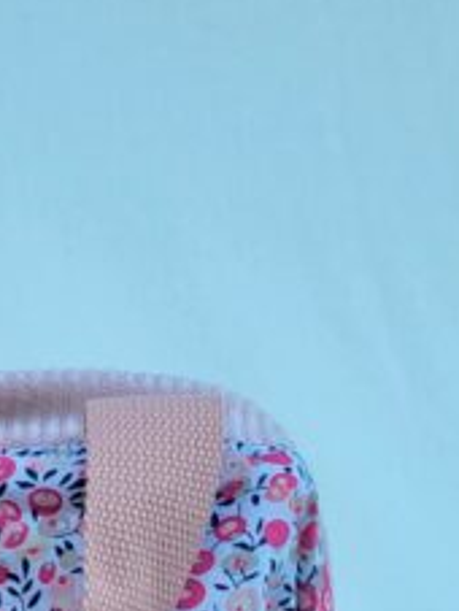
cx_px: -211
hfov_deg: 15.0
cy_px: 933
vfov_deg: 18.7
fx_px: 1623
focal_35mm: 92
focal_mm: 5.4
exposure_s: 1/139
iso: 40
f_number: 1.8
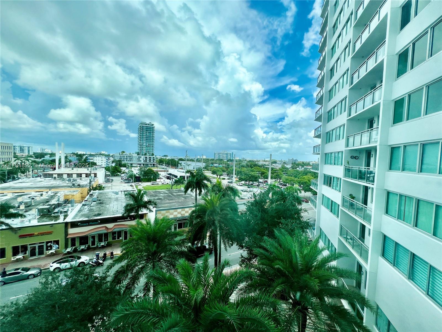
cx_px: 221
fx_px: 166
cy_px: 166
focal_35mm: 13
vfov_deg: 89.9
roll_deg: -2.2
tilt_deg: -3.8
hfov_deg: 106.2
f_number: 1.8
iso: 32
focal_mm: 1.57
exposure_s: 1/1410
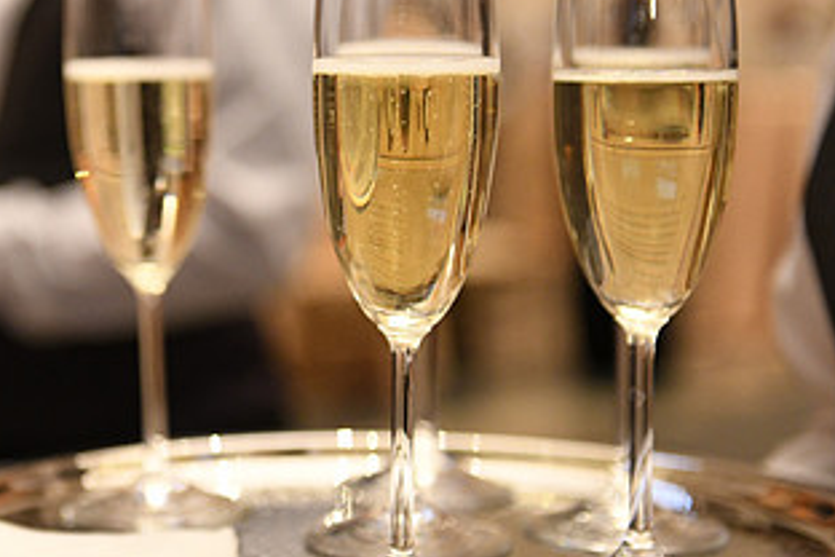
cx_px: 83
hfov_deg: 19.3
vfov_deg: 13.1
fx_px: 2412
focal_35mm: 104
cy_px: 133
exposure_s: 1/100
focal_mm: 56
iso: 4000
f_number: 2.8
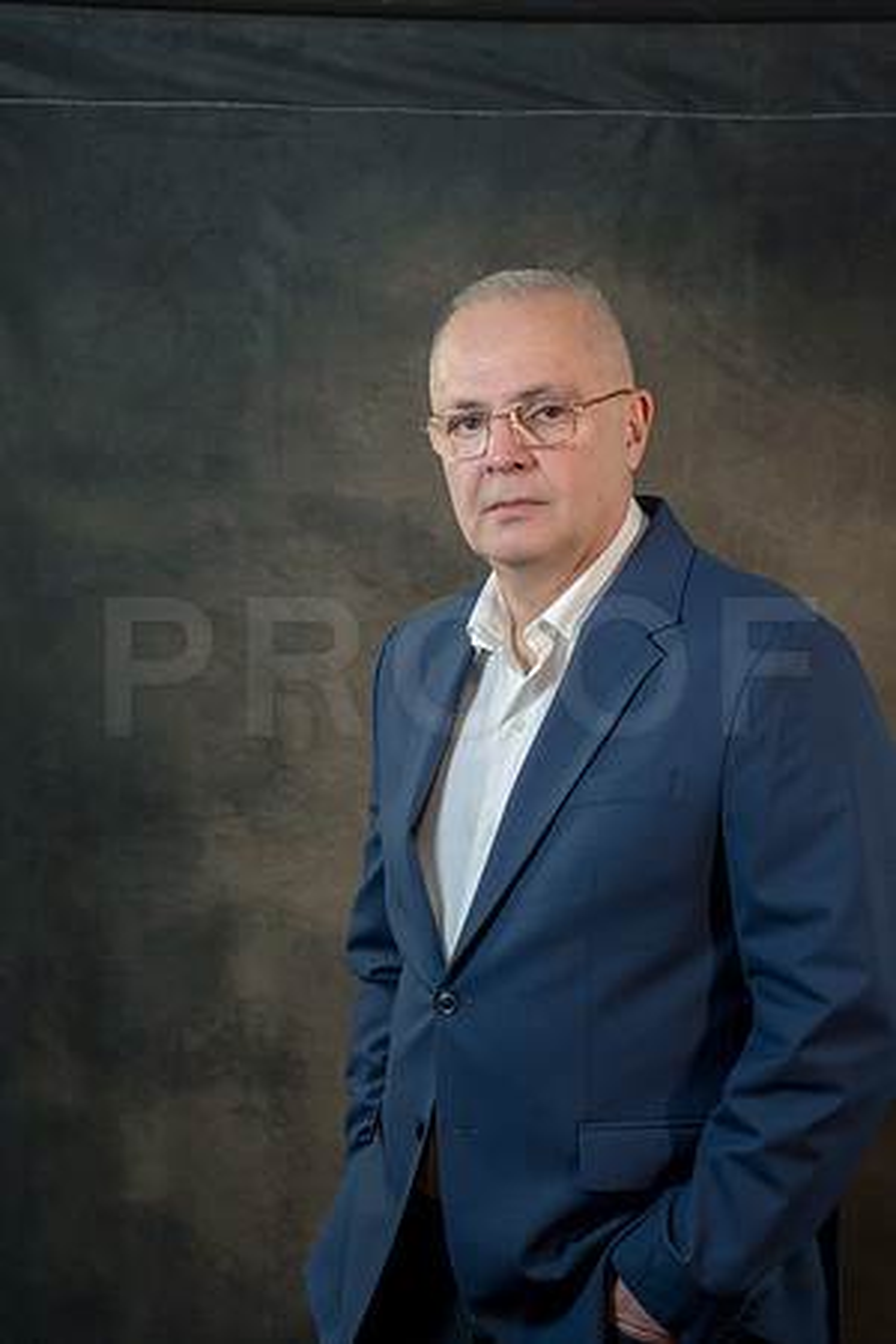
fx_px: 3920
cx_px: 448
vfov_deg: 19.5
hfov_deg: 13.0
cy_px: 672
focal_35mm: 105
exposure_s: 1/100
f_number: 5
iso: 250
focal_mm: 105
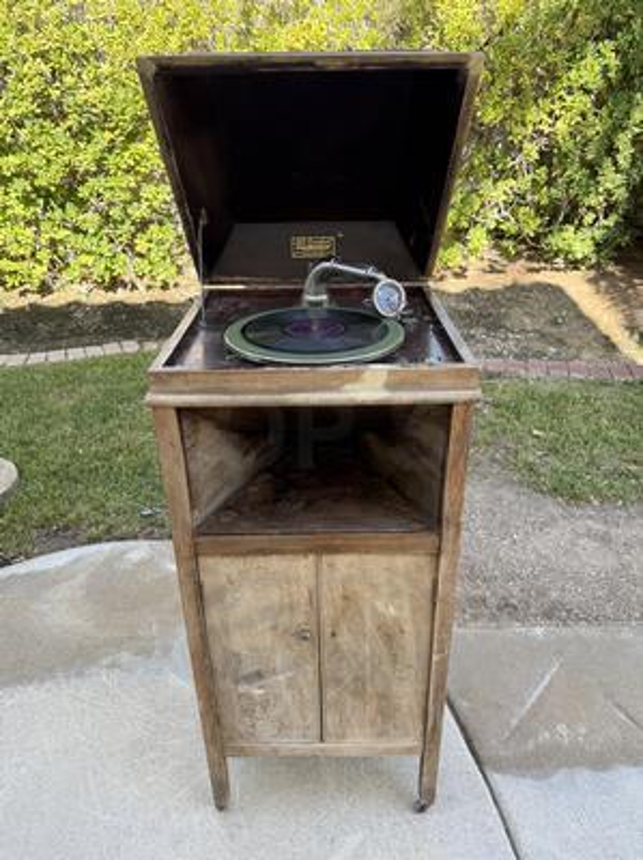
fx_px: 596
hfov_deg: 56.7
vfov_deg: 71.7
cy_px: 430
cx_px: 322
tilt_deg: -26.8
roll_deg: -0.8
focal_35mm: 24
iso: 80
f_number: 1.78
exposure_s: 1/423
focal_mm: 6.76
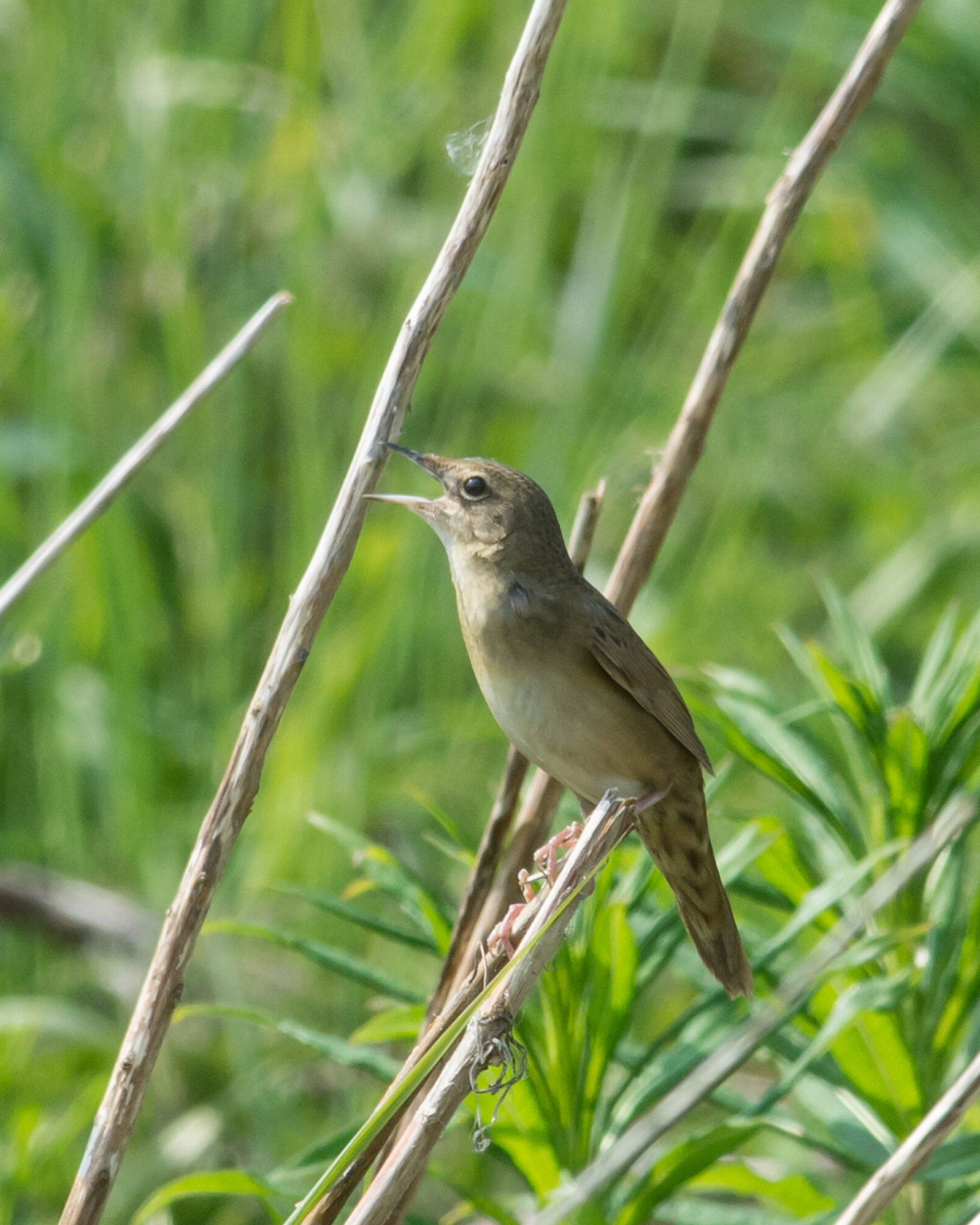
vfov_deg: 2.2
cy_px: 612
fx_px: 32190
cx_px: 442
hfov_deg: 1.7
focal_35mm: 888
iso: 400
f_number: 11
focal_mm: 420
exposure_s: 1/640
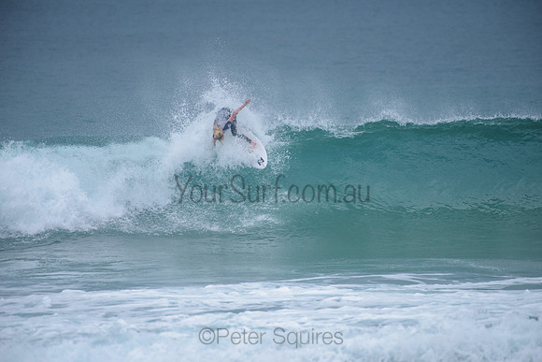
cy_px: 181
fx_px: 7529
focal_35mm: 500
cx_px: 271
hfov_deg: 4.1
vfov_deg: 2.8
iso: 280
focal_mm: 500
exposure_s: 1/2000
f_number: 5.6
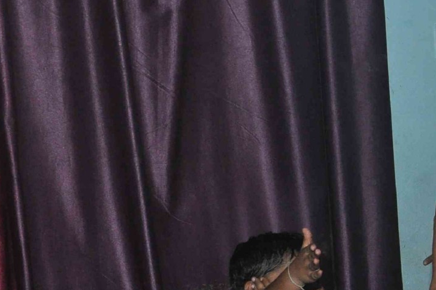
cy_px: 165
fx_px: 1434
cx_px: 644
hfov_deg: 15.9
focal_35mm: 119
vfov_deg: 11.5
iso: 1000
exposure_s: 1/250
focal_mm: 25
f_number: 10
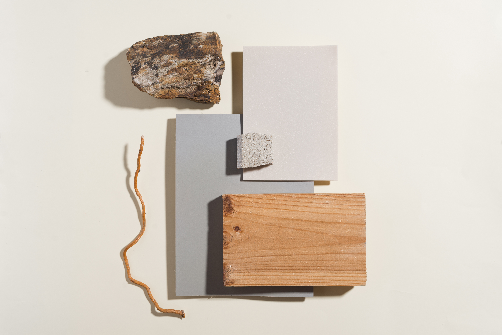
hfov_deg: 39.6
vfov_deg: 27.0
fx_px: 697
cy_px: 168
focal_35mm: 50
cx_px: 251
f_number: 6.3
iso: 100
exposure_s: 1/125
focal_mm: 50
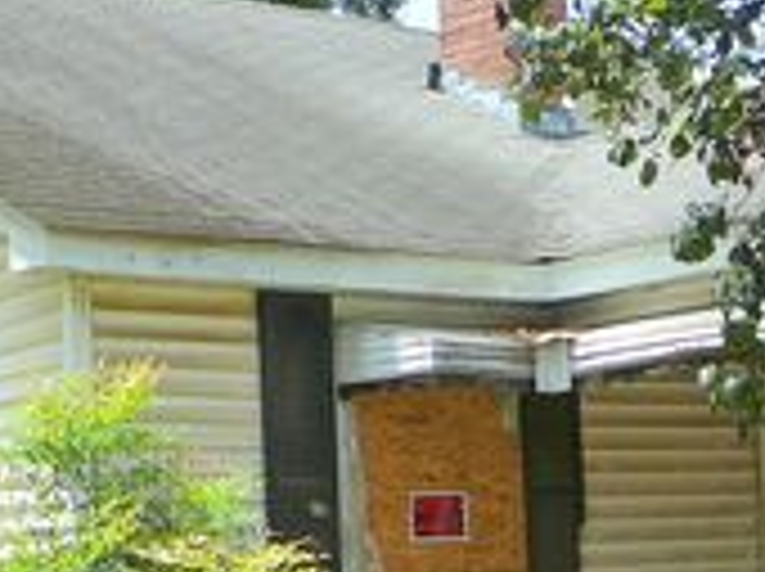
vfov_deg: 14.2
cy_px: 534
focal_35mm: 103
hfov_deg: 19.1
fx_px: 2273
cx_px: 324
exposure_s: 1/320
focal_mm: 5.2
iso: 80
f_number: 2.8
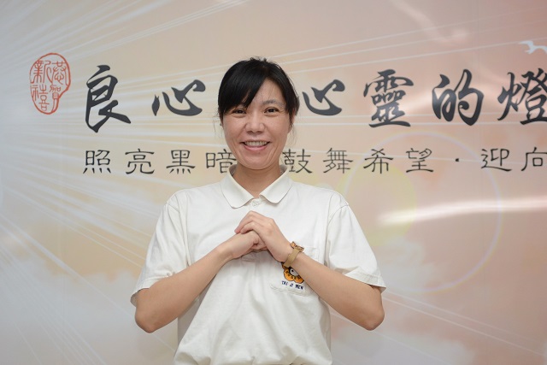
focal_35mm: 60
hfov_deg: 33.4
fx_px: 912
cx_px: 274
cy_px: 182
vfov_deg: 22.6
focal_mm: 60
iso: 3200
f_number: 2.8
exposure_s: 1/3200
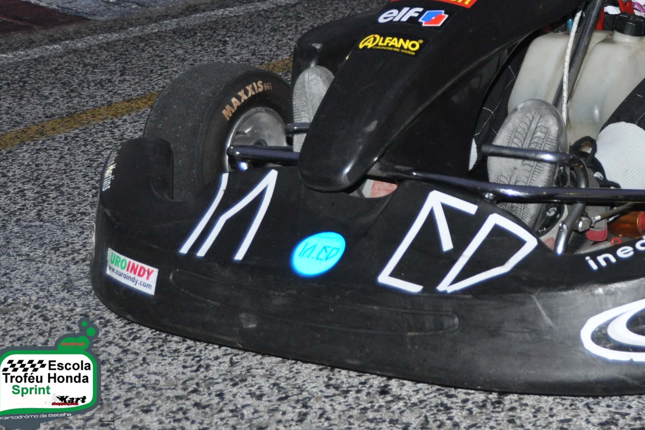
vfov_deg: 14.2
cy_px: 13
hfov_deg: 20.8
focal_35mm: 95
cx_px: 629
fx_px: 1702
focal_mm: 30
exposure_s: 1/60
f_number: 4.2
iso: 800
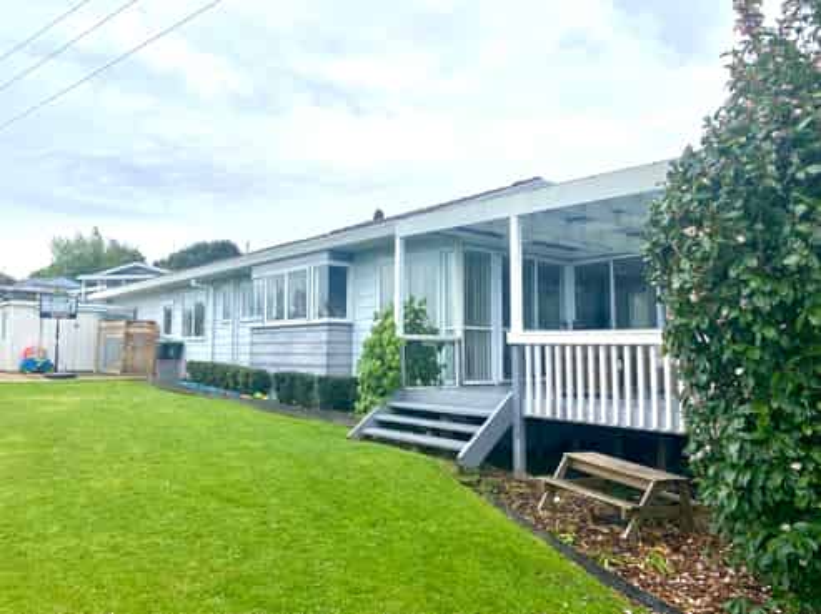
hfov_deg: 67.3
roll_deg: -0.8
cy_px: 307
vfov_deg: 53.0
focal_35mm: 26
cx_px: 410
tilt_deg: +7.3
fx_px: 616
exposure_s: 1/2358
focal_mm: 4.25
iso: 32
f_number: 1.8
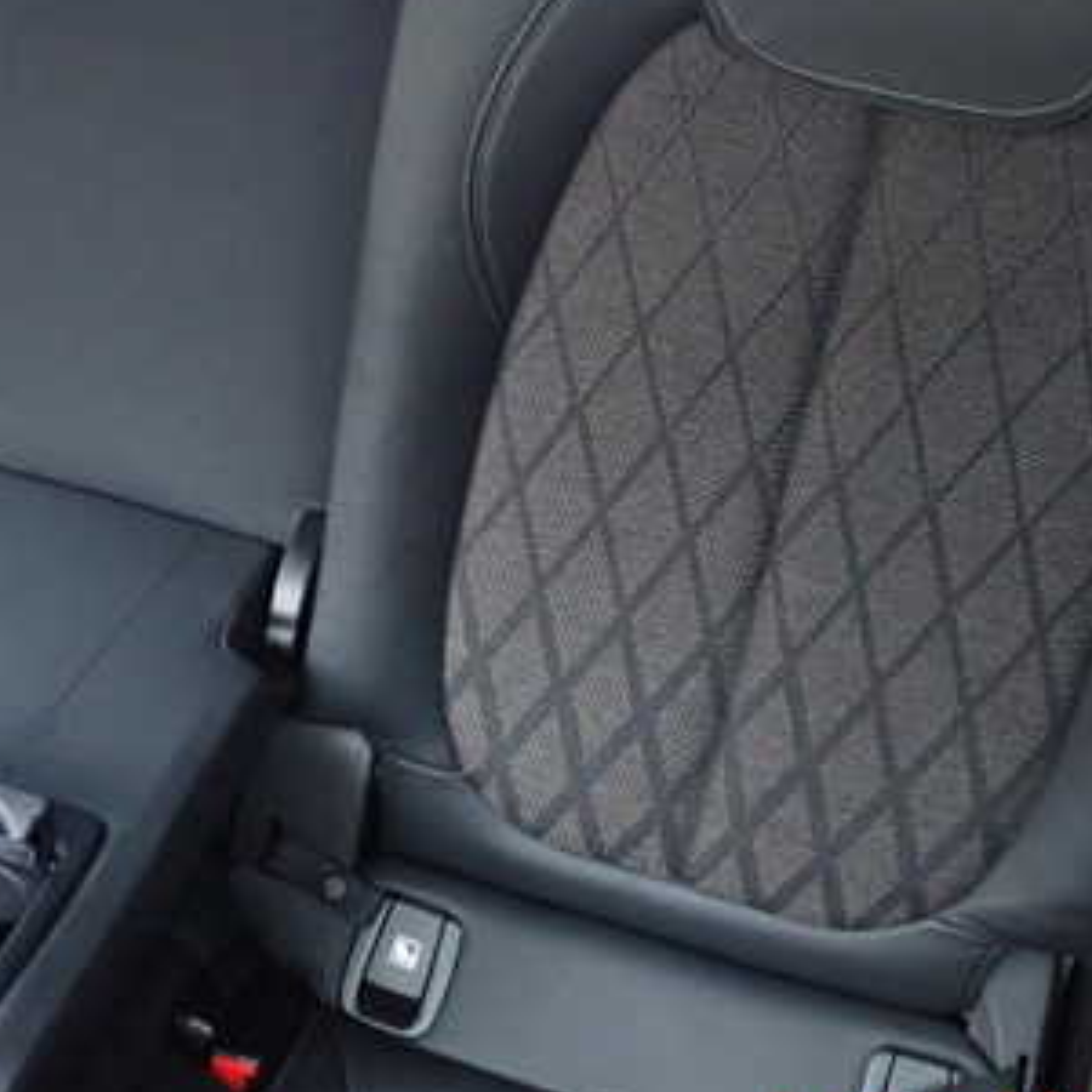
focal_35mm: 53
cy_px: 360
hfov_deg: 32.2
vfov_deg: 31.9
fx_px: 1892
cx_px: 506
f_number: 2.3
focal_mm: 5.4
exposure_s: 1/13
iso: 800
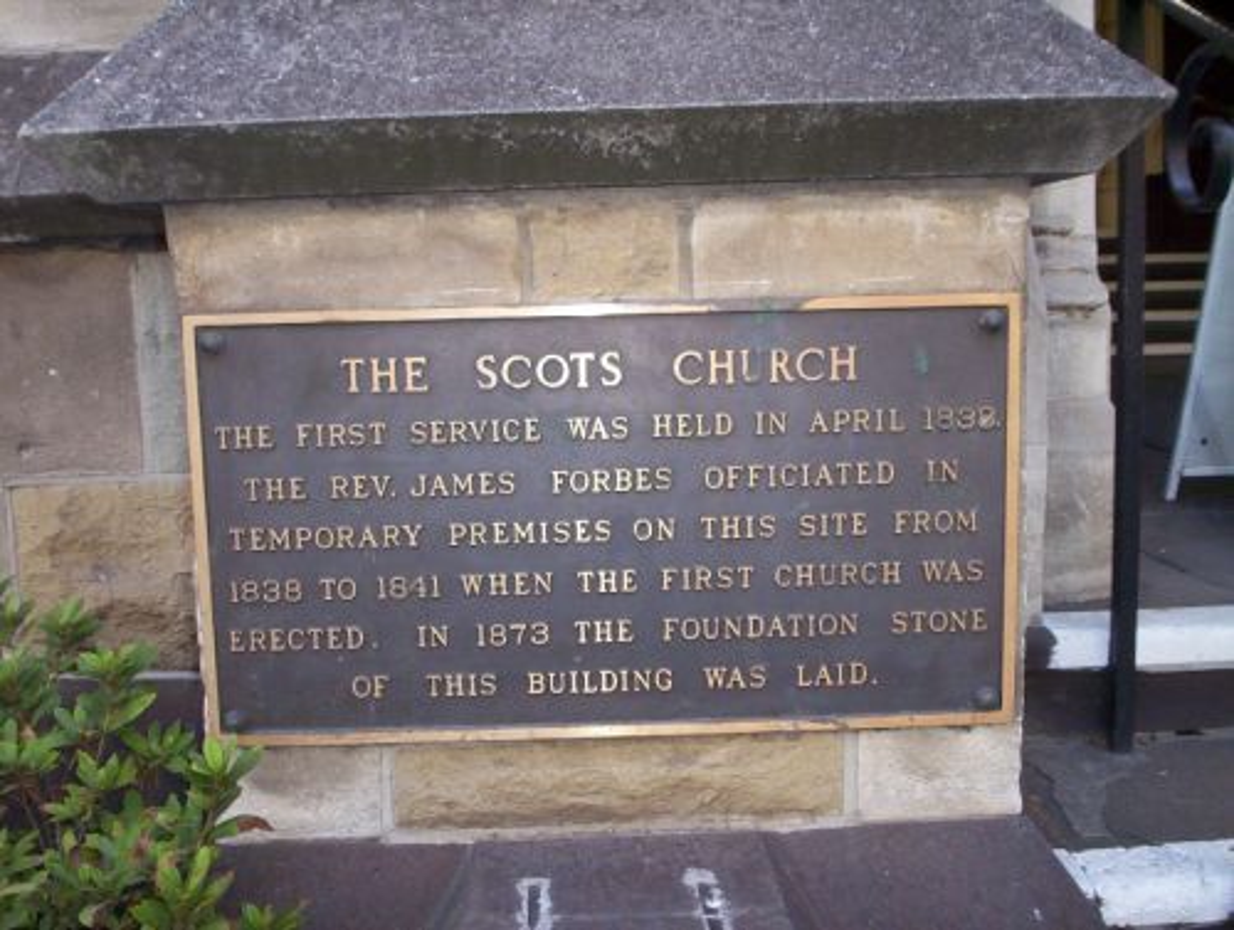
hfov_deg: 48.9
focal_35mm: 38
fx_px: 1357
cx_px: 617
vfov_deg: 37.8
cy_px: 465
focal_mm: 4.99
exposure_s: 1/60
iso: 140
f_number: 4.5
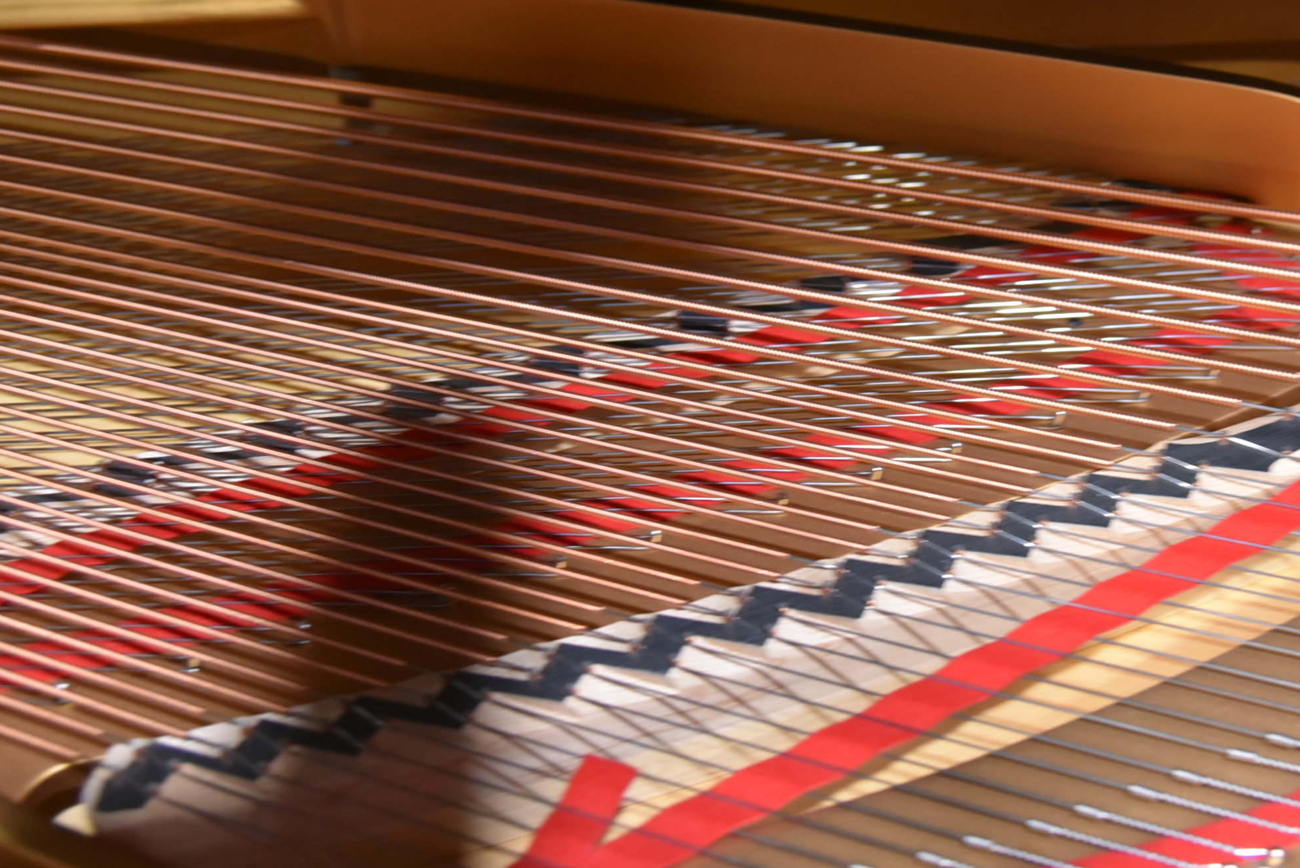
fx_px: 1878
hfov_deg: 37.3
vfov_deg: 25.9
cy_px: 321
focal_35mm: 52
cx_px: 960
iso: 3200
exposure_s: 1/60
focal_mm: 34
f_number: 4
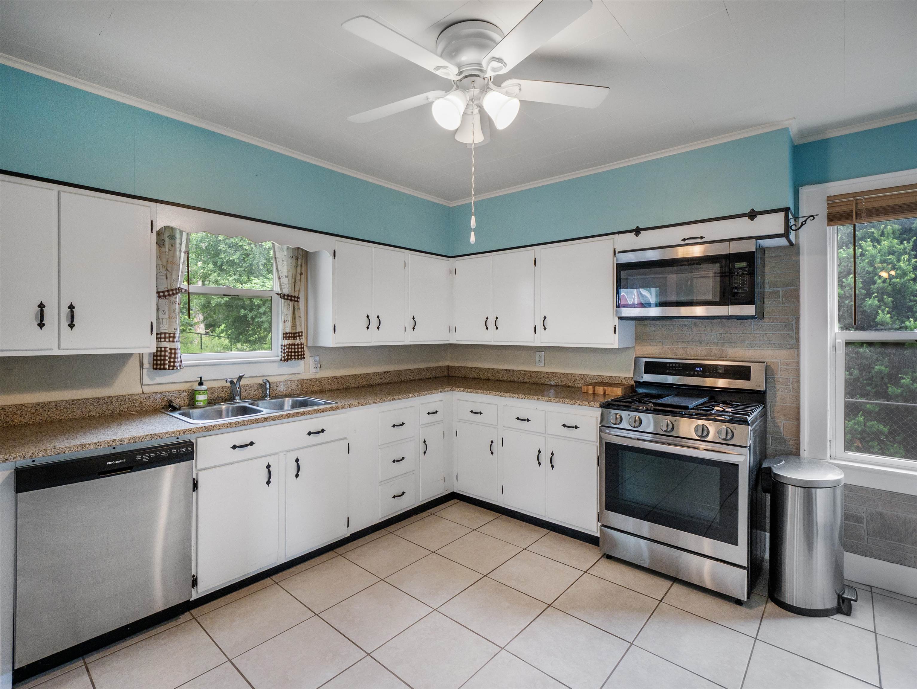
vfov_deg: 78.2
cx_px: 458
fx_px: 424
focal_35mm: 16
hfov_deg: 94.5
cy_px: 344
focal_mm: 8
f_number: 2.8
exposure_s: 1/60
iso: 400
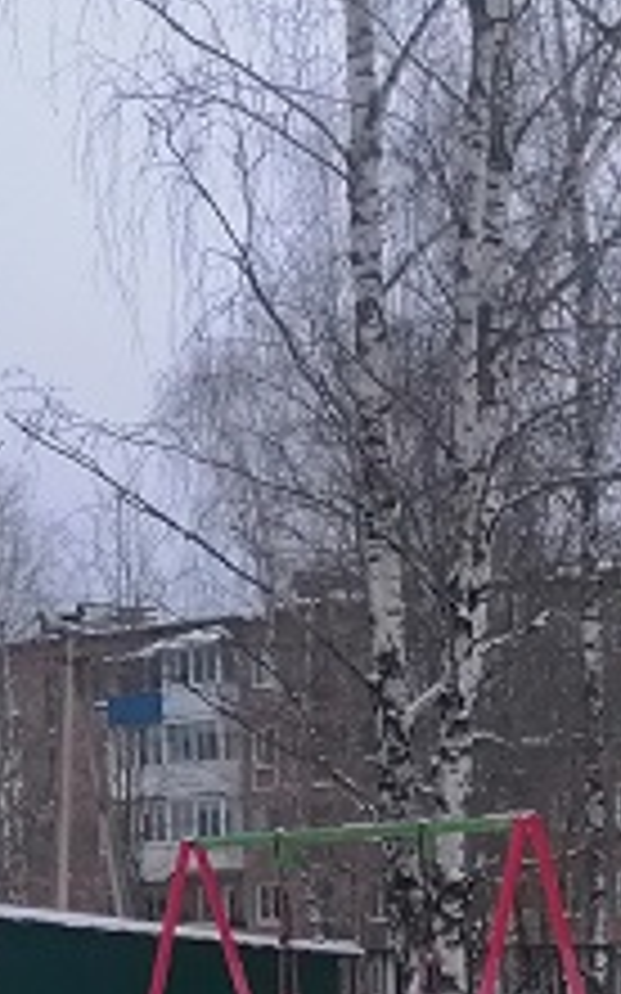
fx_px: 3333
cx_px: 446
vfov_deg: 15.5
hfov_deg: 10.6
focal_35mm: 123
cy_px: 1552
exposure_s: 1/100
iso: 64
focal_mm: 4.75
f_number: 1.8
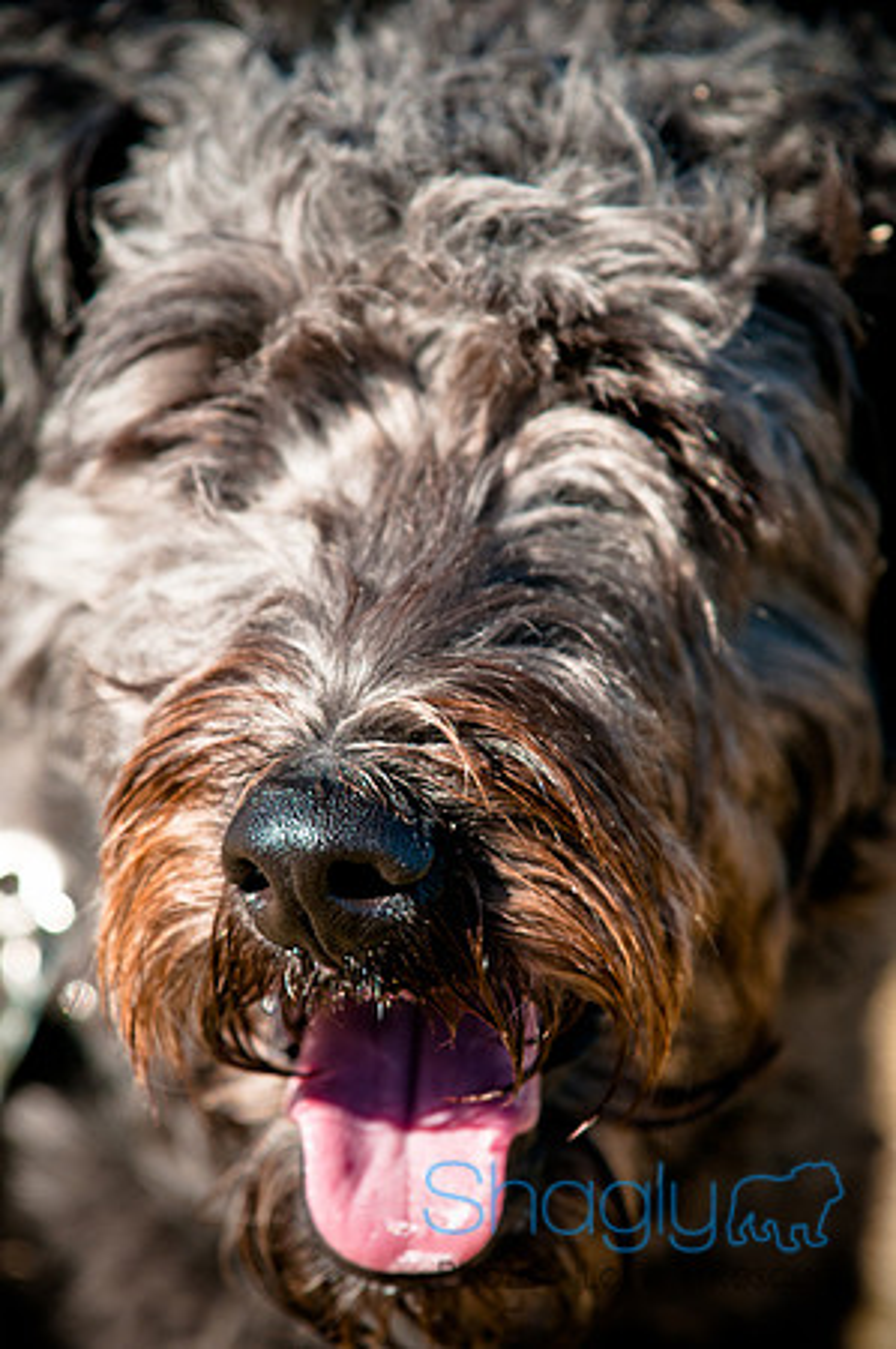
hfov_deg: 4.6
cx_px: 448
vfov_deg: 6.9
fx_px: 11225
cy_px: 674
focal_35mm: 300
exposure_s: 1/640
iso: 200
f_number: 5.6
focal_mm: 200
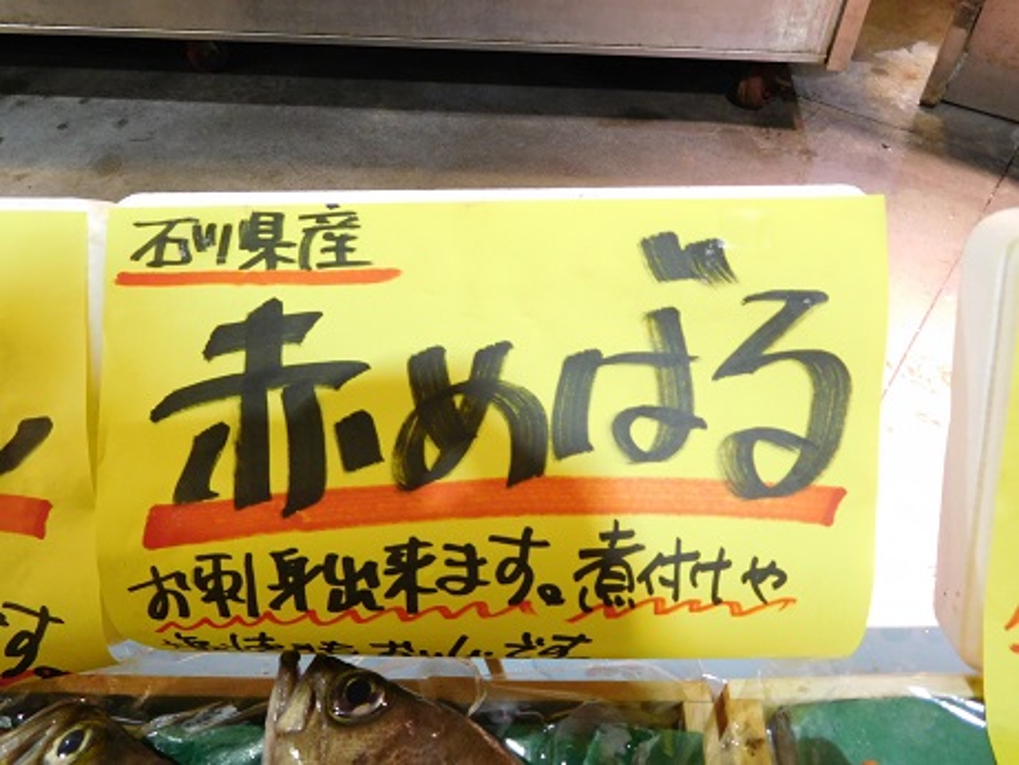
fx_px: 736
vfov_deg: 54.9
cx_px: 510
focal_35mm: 25
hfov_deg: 69.4
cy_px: 382
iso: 400
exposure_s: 1/20
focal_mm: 4.5
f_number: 3.4
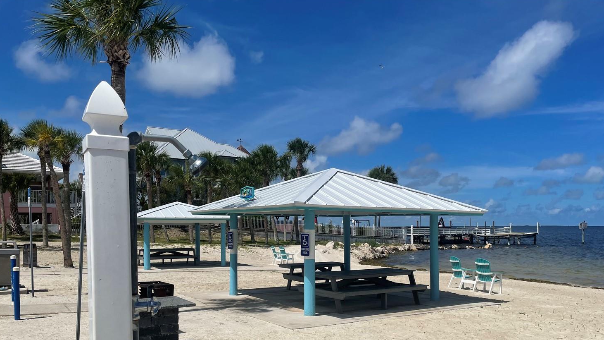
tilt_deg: -1.8
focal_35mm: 31
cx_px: 319
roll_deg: +1.4
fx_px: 496
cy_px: 245
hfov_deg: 62.6
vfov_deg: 37.1
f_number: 1.6
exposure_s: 1/9804
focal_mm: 4.2
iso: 32
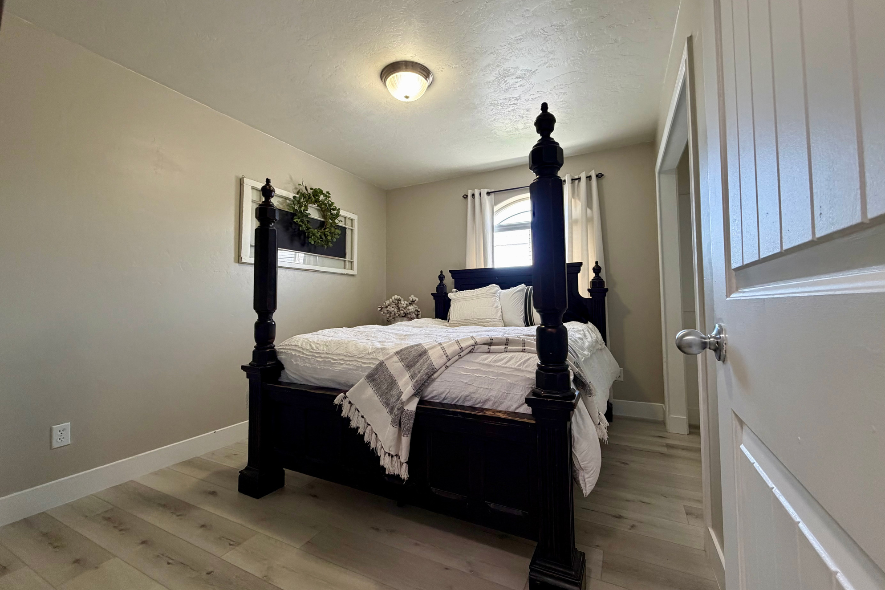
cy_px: 287
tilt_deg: +2.3
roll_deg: +1.4
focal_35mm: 15
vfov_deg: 77.3
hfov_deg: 100.4
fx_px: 369
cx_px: 441
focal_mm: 2.22
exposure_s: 1/120
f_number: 2.2
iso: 320
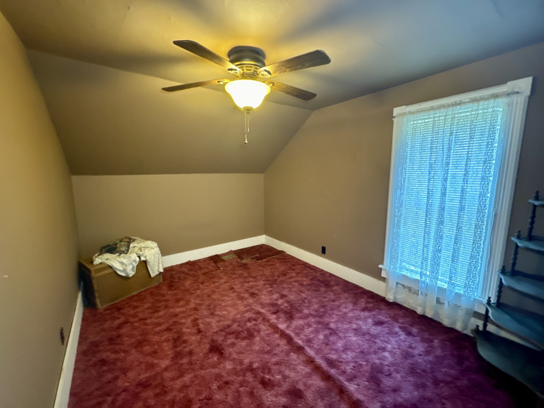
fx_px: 220
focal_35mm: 14
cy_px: 204
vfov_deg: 85.7
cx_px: 272
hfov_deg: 102.1
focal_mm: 2.22
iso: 1000
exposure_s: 1/40
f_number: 2.2
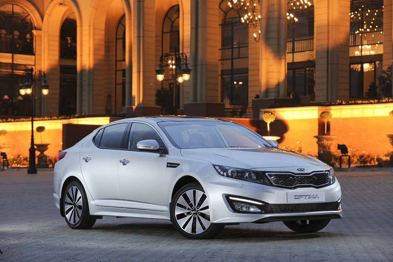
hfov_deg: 18.6
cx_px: 196
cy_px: 131
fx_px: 1200
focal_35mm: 110
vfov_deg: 12.4
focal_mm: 110
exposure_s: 1/1.67
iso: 200
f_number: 7.1
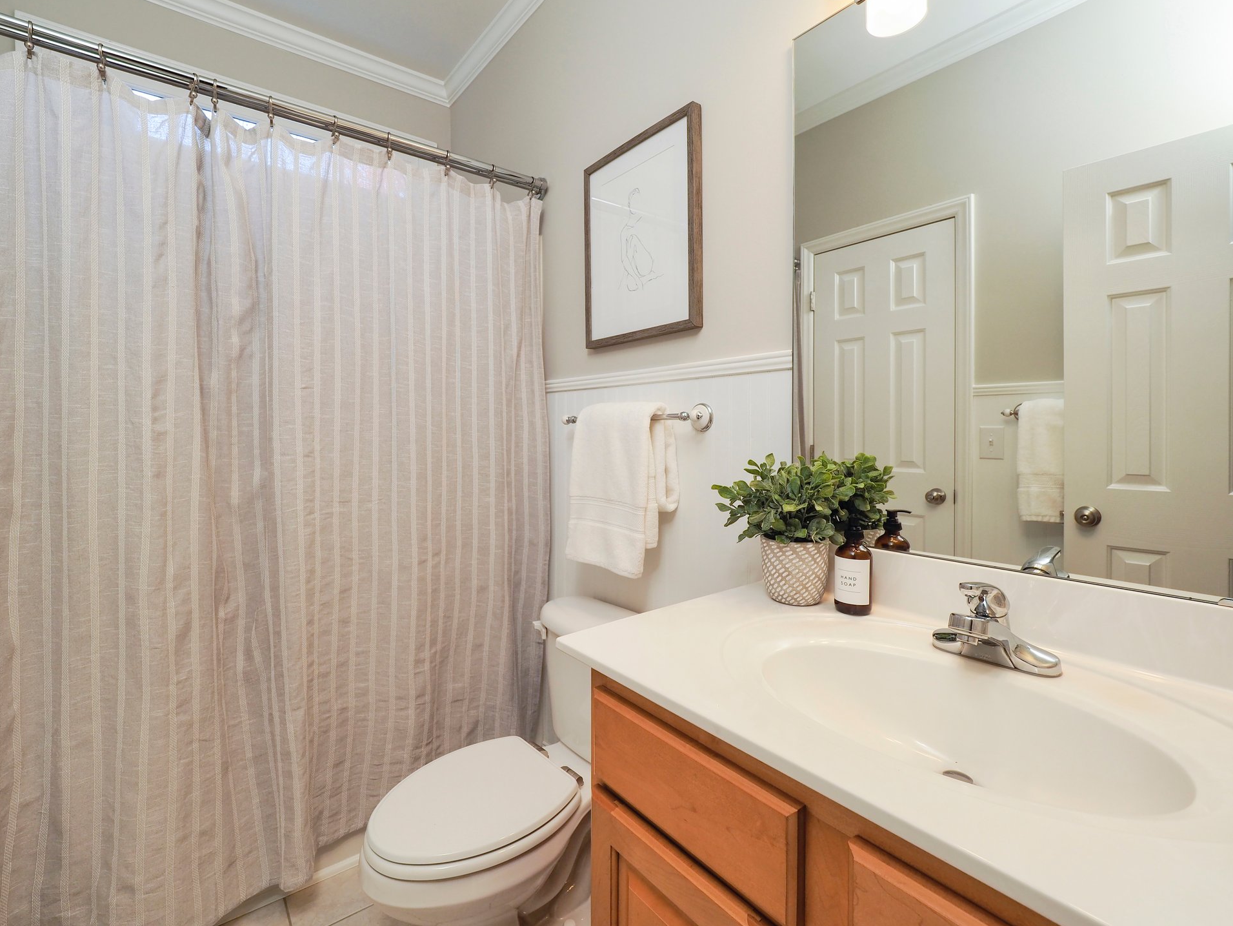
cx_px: 586
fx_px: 534
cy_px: 451
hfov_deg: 98.1
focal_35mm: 15
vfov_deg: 81.7
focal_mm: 7
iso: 100
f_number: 5
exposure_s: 1/60
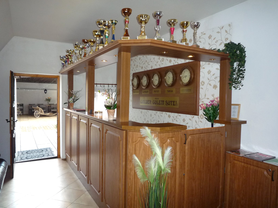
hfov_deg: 69.4
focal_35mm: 25
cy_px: 104
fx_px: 201
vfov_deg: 54.9
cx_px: 139
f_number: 2.8
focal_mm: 4.4
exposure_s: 1/30
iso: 250
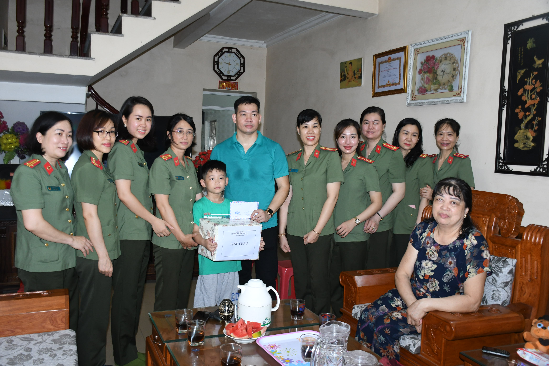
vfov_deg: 40.0
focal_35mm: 33
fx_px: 503
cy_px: 183
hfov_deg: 57.2
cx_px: 274
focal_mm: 22
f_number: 3.5
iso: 1000
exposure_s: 1/200
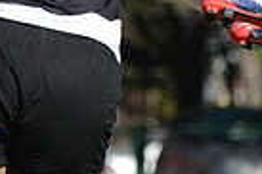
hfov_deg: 3.4
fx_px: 4478
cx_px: 105
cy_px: -167
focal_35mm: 616
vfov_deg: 2.2
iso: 320
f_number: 4
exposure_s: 1/1600
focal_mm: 145
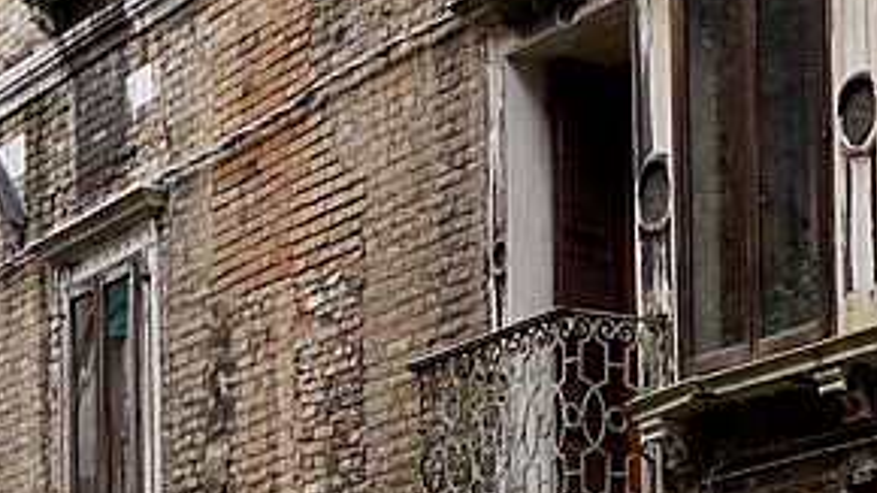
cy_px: 919
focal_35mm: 154
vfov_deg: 7.6
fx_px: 3581
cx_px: 798
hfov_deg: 13.8
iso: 100
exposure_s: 1/100
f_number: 5
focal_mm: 16
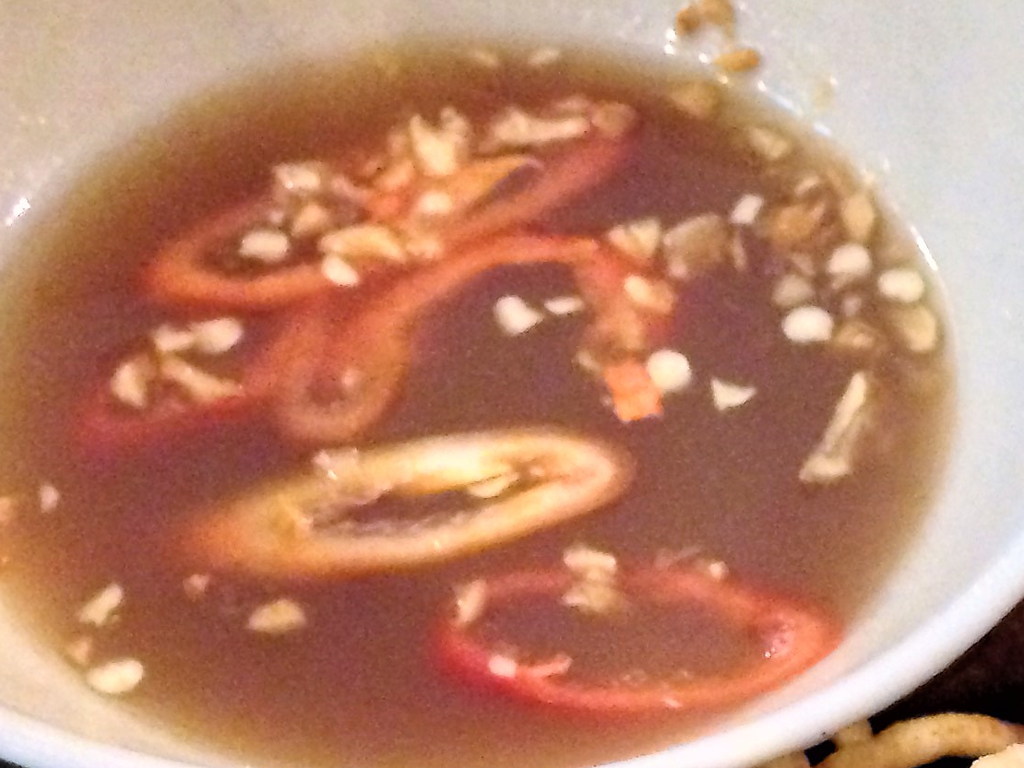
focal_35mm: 97
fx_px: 2870
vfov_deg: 14.7
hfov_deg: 18.8
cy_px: 920
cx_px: 1334
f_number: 2.4
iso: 640
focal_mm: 4.12
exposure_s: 1/15
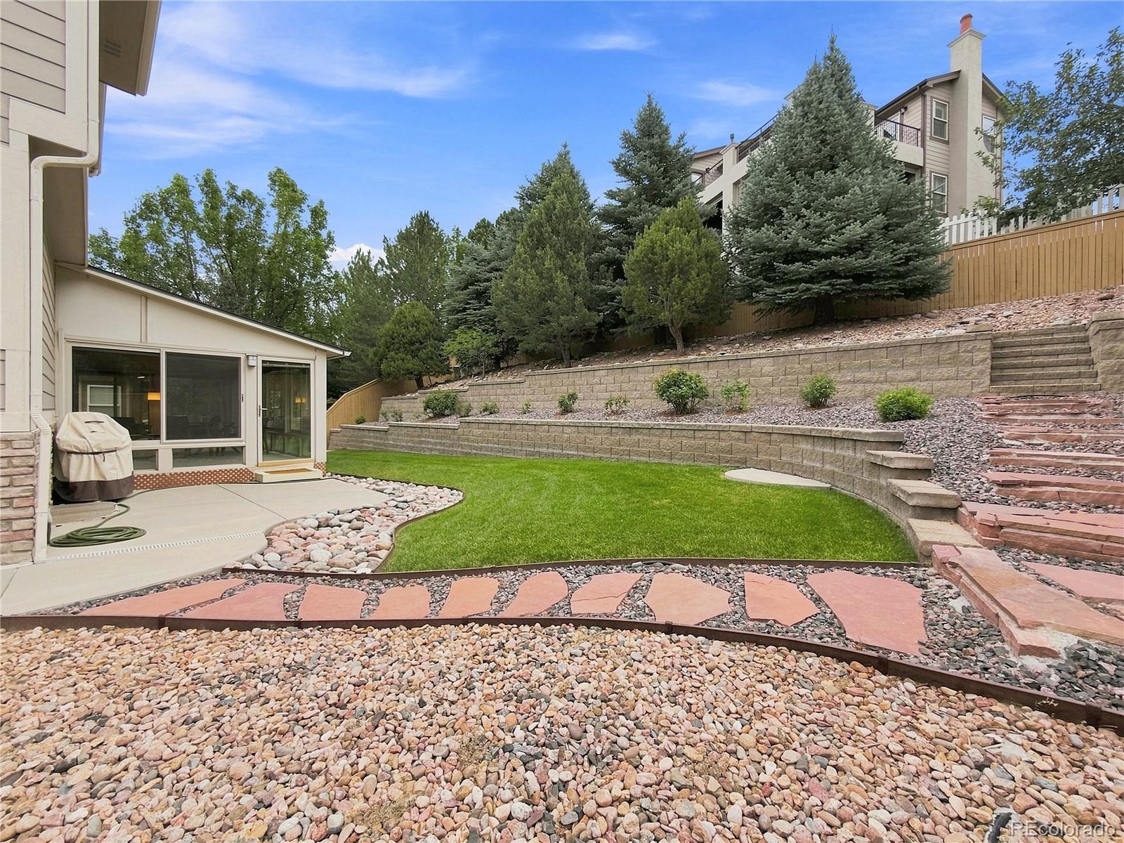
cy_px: 422
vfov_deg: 85.7
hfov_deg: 102.1
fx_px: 455
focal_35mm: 14
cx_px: 562
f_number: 2.2
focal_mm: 2.2
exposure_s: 1/99
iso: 80
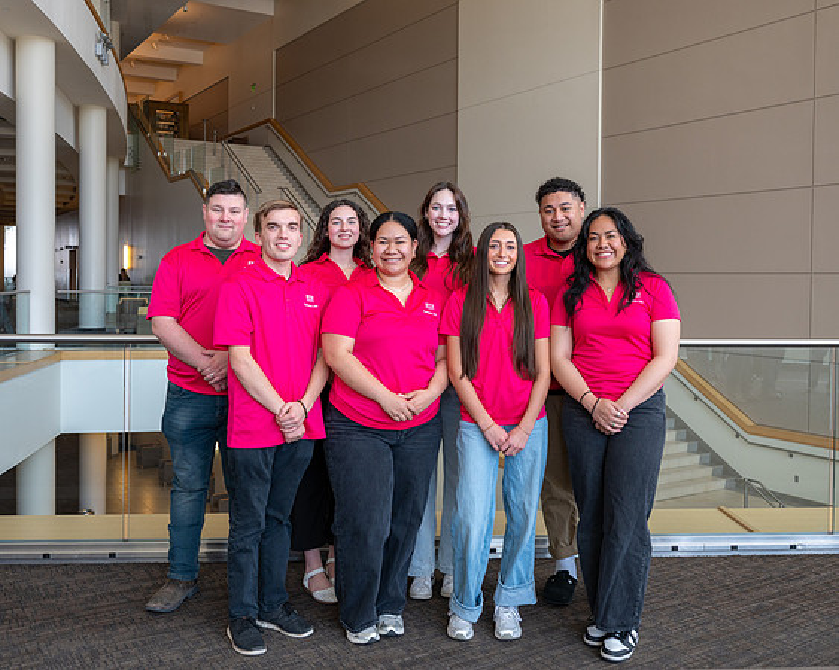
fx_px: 868
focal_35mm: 35
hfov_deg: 51.6
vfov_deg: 42.1
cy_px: 292
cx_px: 438
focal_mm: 27.5
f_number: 4
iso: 320
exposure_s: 1/200
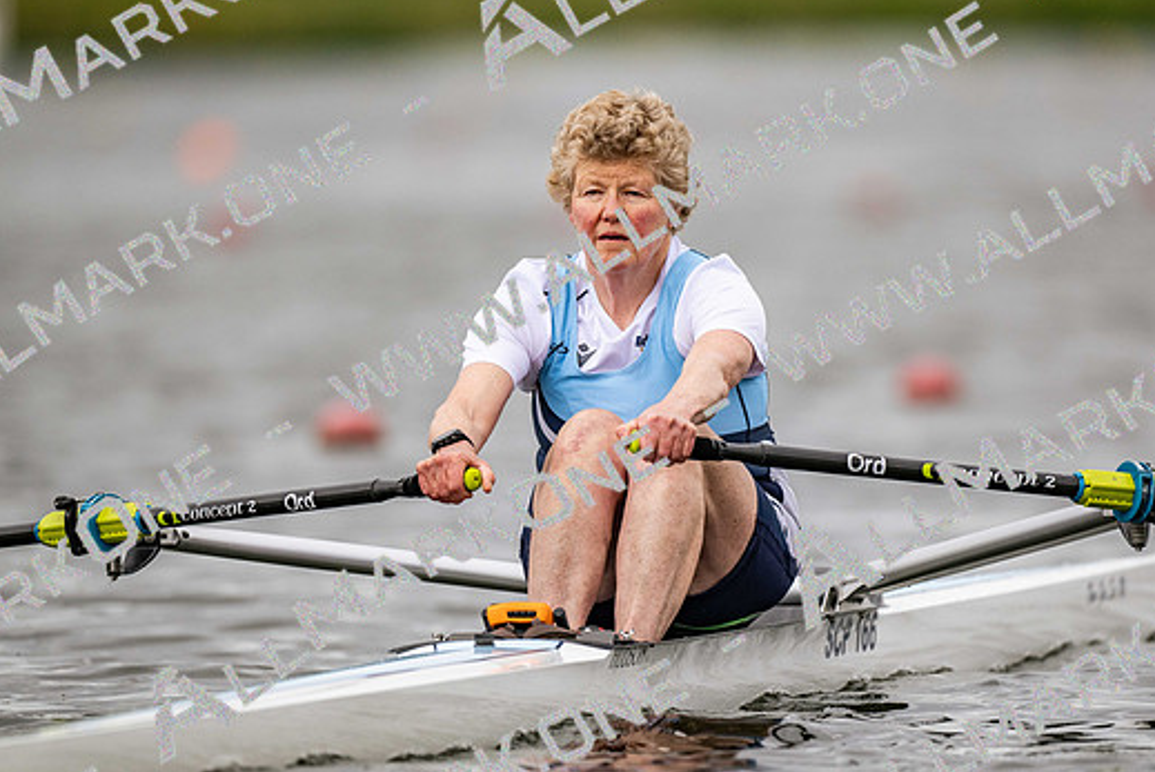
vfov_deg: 2.1
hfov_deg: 3.1
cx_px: 603
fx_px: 21513
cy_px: 419
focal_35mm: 670
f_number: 4
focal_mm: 600
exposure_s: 1/2500
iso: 640
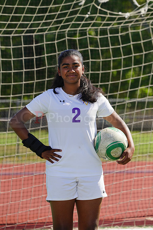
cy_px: 115
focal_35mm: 306
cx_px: 76
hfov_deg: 4.5
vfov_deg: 6.7
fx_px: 1953
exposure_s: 1/250
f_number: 11
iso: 200
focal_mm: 306
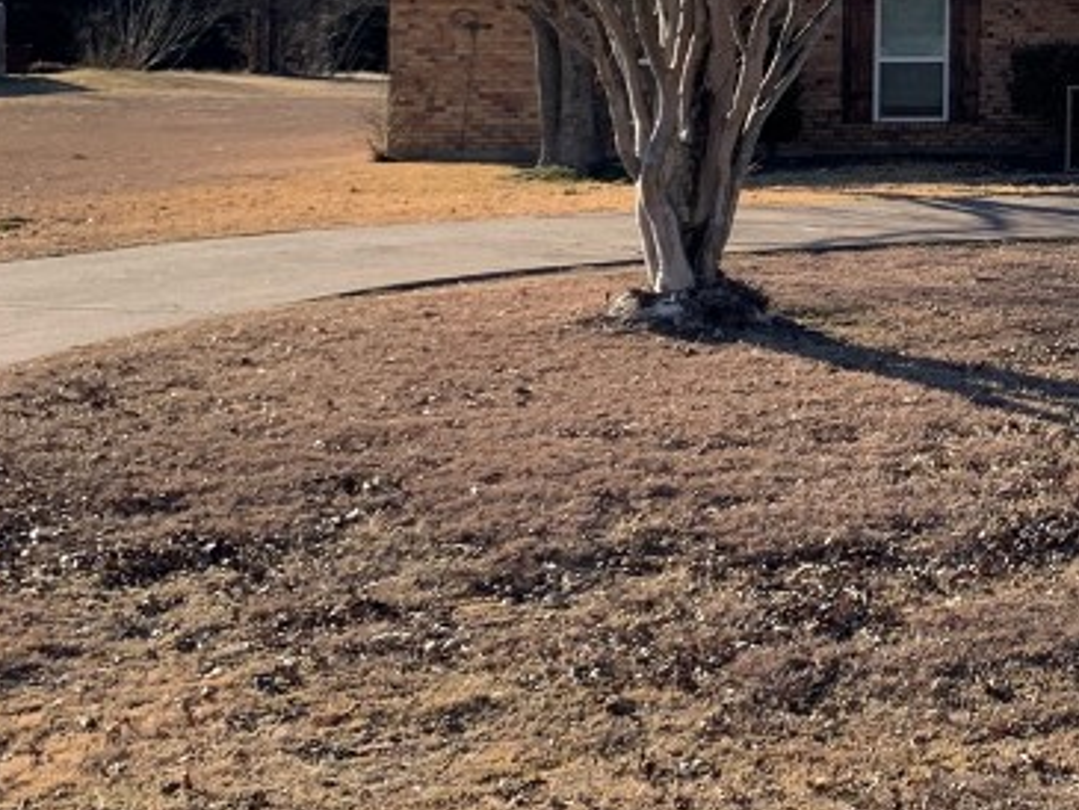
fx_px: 2276
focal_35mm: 73
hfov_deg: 23.7
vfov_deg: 19.2
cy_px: -118
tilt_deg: +2.4
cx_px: 1381
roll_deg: +0.5
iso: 25
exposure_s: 1/1176
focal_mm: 4.25
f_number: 1.8
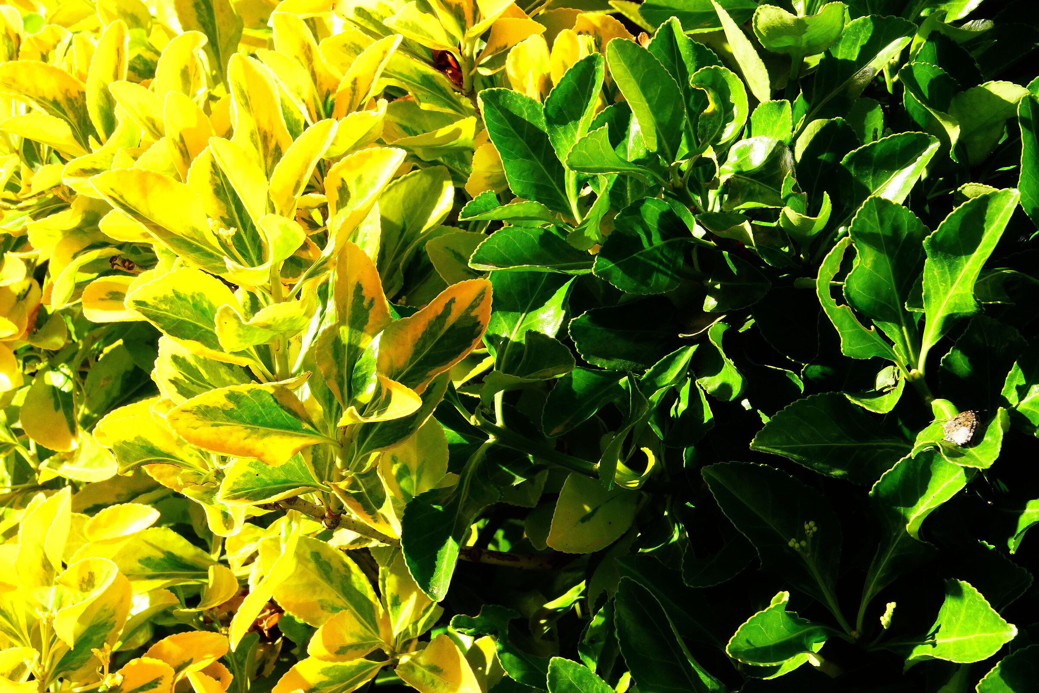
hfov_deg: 18.2
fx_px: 3247
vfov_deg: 12.2
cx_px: 520
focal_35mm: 112
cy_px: 346
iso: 1250
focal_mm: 75
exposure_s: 1/125
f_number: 22
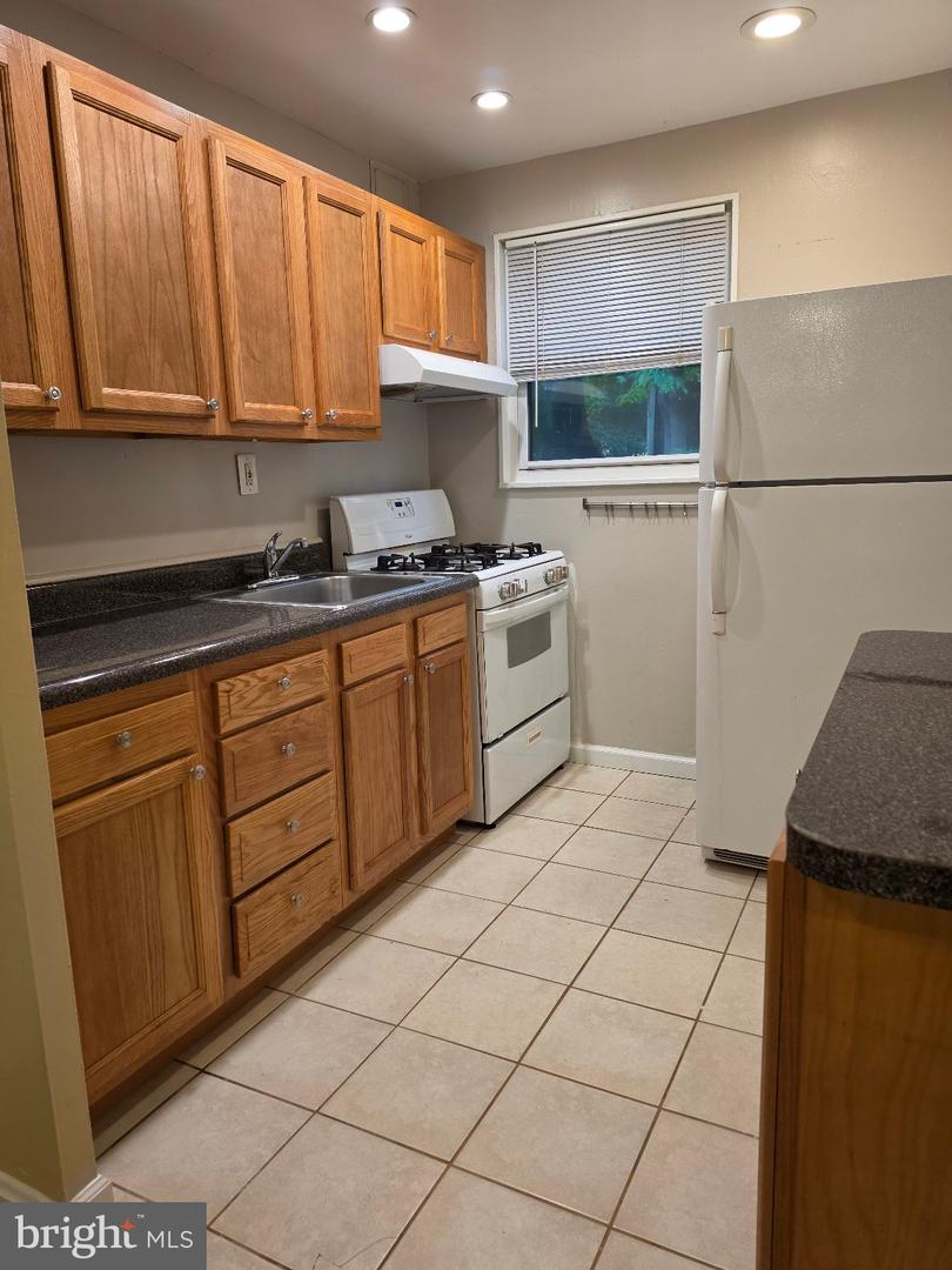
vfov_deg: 73.9
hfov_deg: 58.9
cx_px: 476
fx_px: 843
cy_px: 635
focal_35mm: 23
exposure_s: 1/120
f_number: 1.4
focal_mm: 6.5
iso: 160
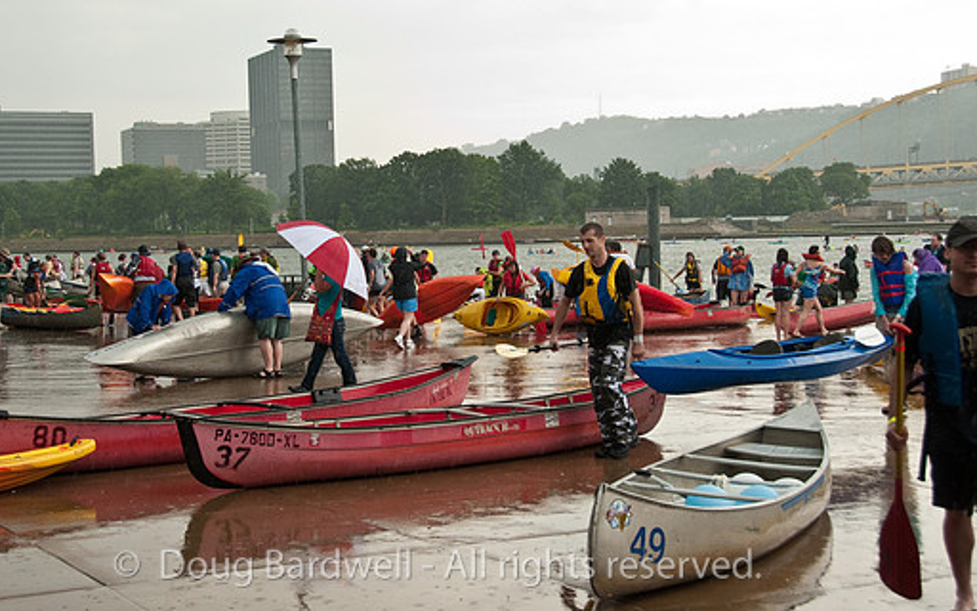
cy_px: 261
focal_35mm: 61
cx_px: 439
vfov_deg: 21.4
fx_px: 1613
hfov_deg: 33.7
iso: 800
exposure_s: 1/500
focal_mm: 35
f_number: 5.6
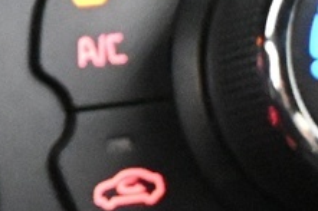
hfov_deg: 6.1
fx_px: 2913
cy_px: 13
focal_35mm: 330
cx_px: -364
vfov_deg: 4.2
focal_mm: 30
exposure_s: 1/40
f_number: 4.8
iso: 12800
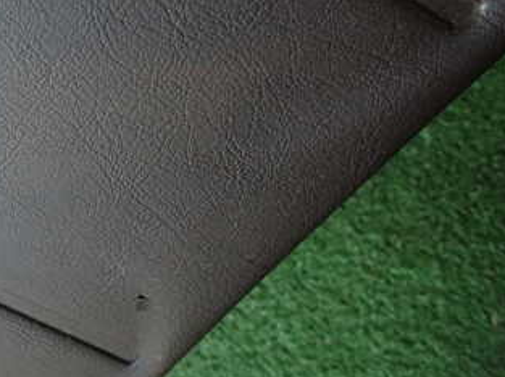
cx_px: 26
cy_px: 179
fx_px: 699
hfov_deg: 36.5
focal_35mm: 48
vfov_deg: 30.2
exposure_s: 1/60
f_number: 2
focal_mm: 4.5
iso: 200
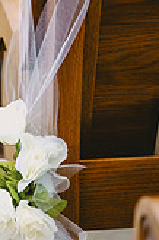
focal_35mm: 192
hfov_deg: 7.1
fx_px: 1275
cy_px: 69
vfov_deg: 10.7
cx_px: 12
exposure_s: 1/320
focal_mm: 70
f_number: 2.8
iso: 2000
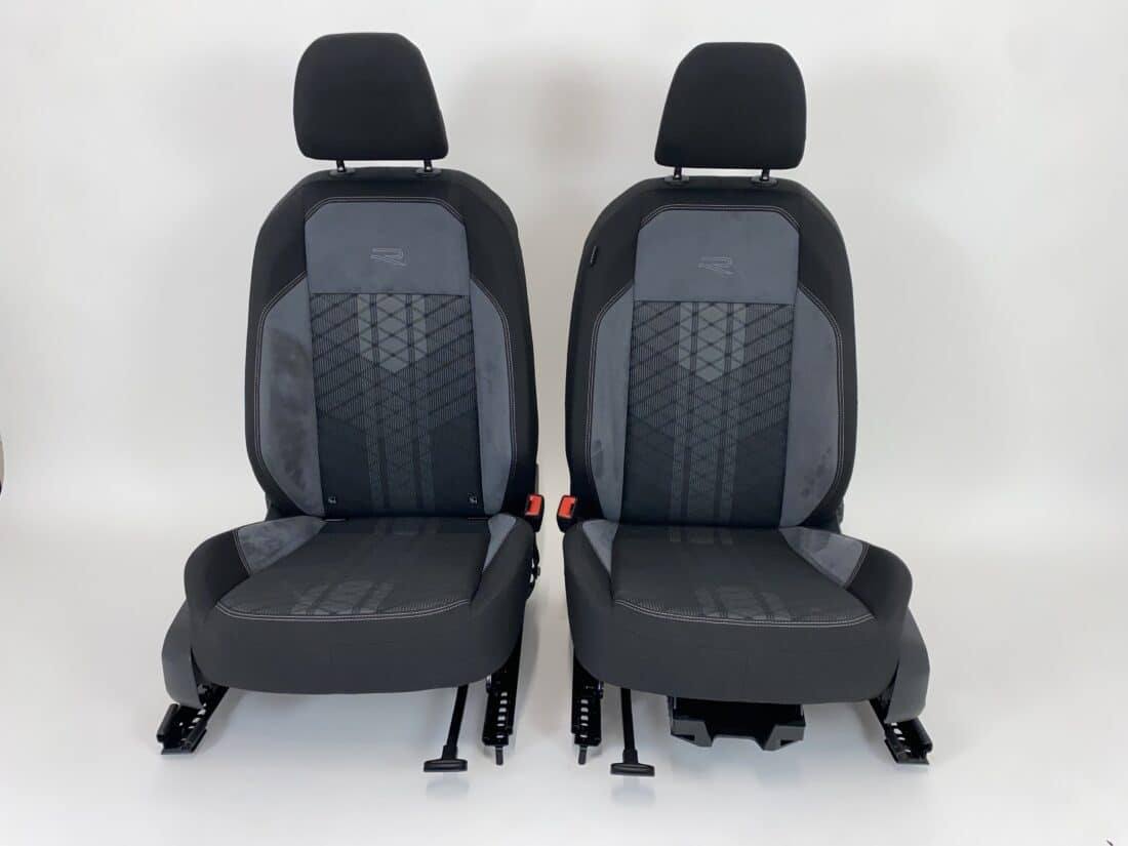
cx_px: 564
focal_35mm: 26
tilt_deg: -18.9
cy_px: 423
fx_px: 847
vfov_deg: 53.1
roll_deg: -0.9
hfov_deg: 67.3
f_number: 1.8
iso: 80
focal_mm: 4.25
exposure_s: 1/100
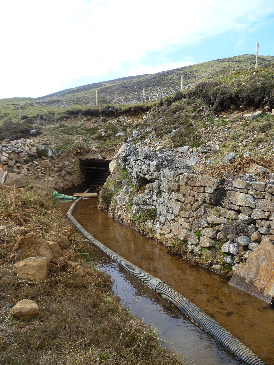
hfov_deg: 49.7
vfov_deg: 63.4
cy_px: 182
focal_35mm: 28
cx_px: 137
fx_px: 296
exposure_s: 1/400
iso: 80
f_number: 2.8
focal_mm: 5
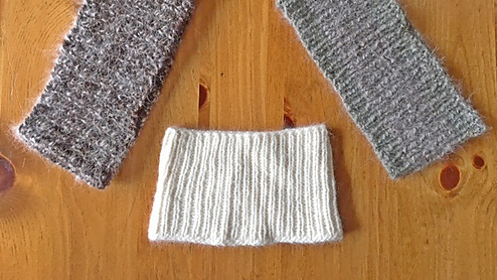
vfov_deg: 36.3
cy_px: 95
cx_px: 247
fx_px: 422
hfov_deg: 61.0
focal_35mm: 32
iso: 64
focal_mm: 4.15
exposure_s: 1/30
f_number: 2.2
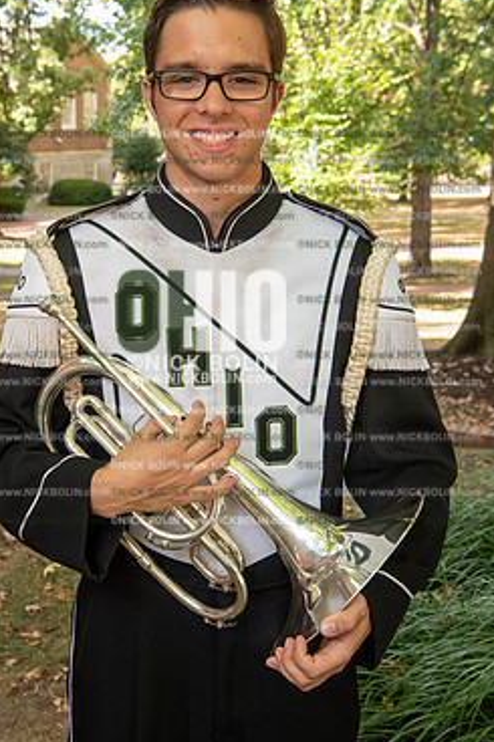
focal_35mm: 55
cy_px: 327
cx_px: 202
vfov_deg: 36.2
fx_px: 1133
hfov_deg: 24.6
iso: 500
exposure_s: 1/100
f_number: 8
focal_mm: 45
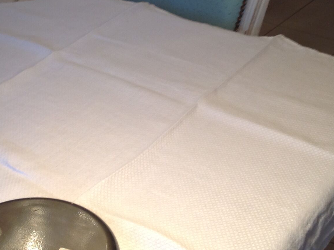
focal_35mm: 79
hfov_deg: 24.6
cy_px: 79
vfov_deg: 18.6
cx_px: 115
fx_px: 761
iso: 50
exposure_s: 1/17
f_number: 2.4
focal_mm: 4.28
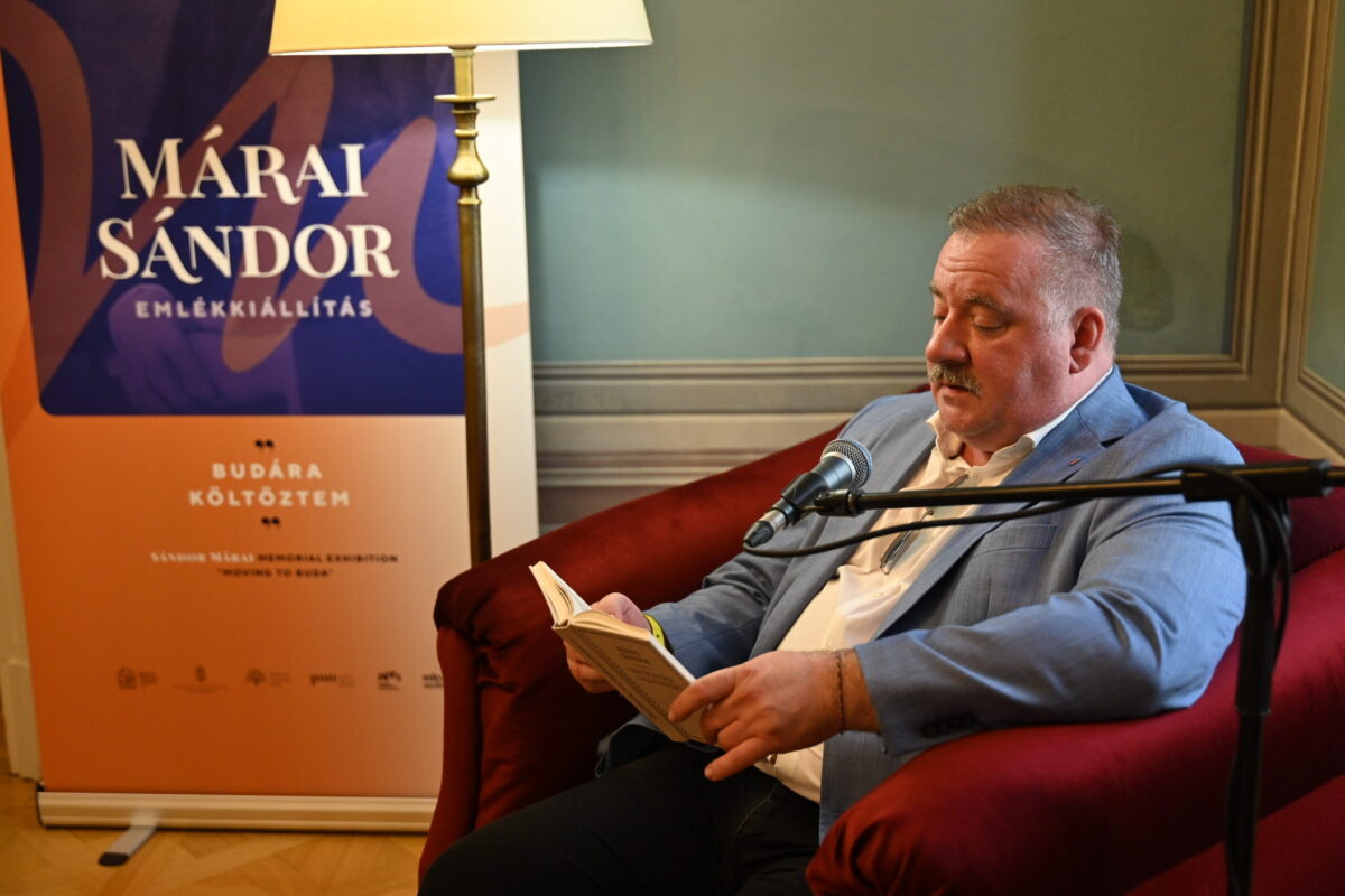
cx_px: 672
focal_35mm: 44
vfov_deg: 30.5
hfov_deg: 44.5
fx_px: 1644
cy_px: 448
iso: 2000
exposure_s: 1/160
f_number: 2.8
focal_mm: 44
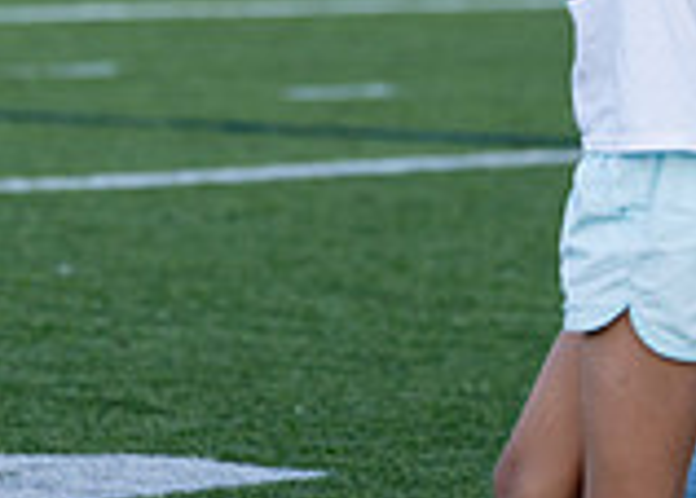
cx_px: -144
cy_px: -349
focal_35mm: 462
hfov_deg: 4.4
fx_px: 9136
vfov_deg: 3.1
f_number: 2.8
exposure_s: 1/1250
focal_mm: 118
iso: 500
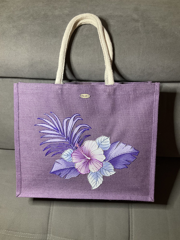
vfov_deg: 61.7
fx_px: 201
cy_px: 120
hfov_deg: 48.2
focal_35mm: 29
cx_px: 90
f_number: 1.8
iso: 160
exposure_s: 1/50
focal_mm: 3
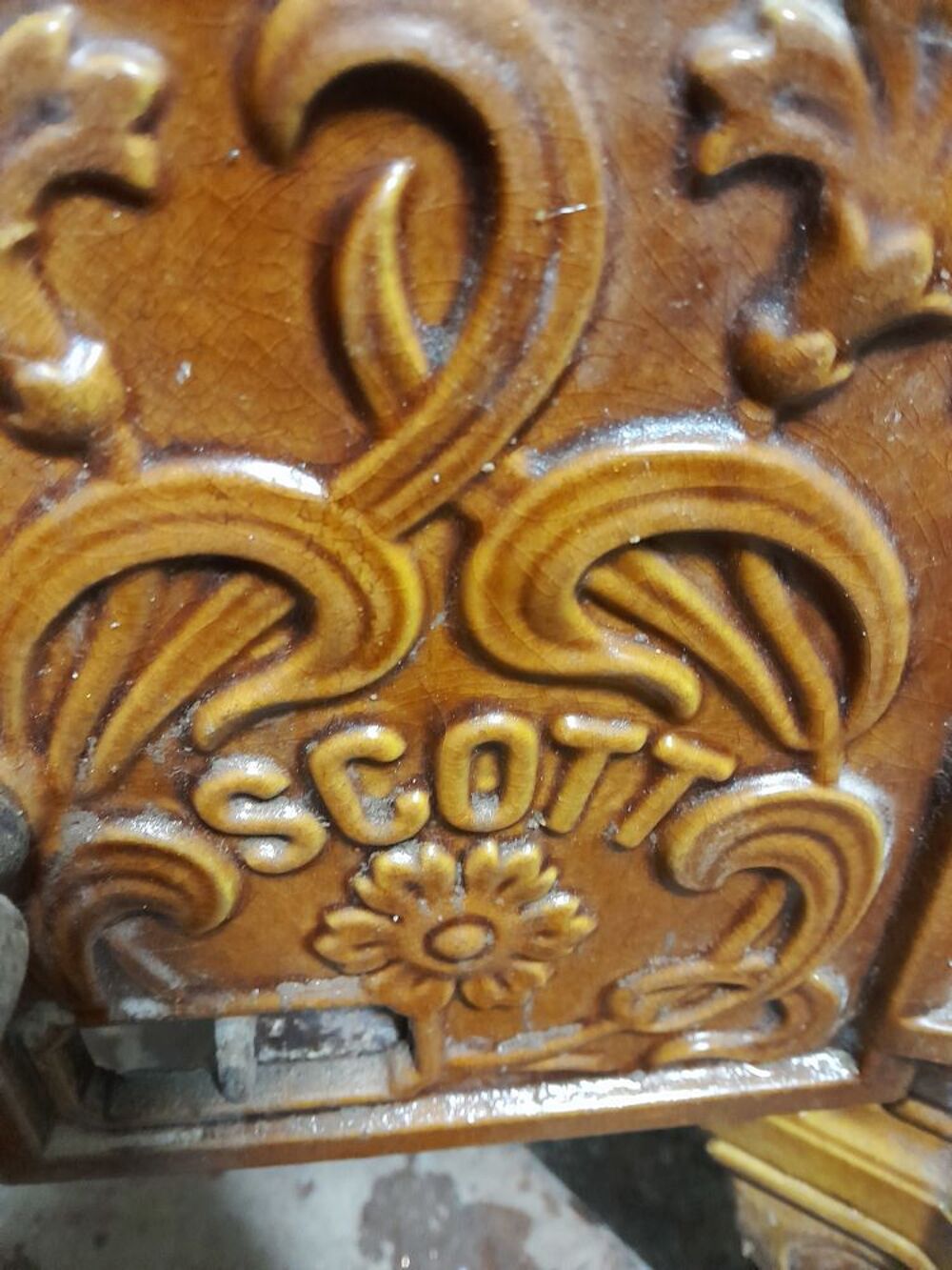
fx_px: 953
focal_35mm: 26
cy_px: 635
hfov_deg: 53.1
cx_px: 476
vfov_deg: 67.3
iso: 1000
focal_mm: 3.98
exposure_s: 1/10
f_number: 1.8
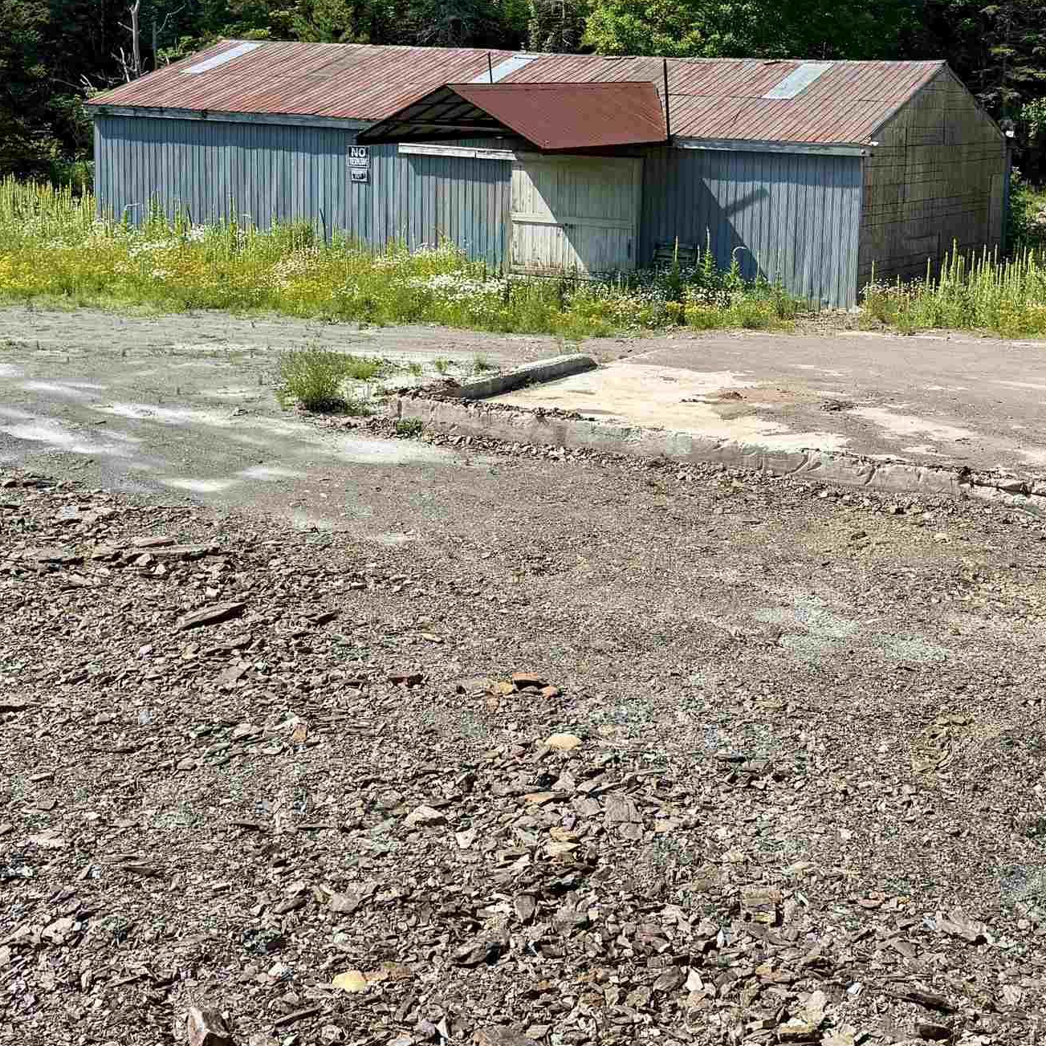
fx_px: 1709
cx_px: 705
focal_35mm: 50
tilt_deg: -5.7
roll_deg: -2.2
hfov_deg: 33.7
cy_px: 300
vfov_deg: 33.5
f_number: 1.78
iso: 80
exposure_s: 1/3584
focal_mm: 6.76
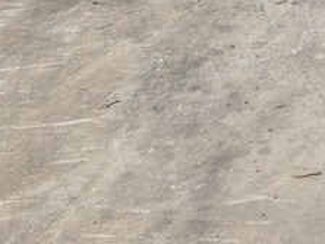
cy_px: -346
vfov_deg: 9.0
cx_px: 701
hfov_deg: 11.6
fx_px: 1400
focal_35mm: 149
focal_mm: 5.4
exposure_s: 1/1402
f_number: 1.8
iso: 20
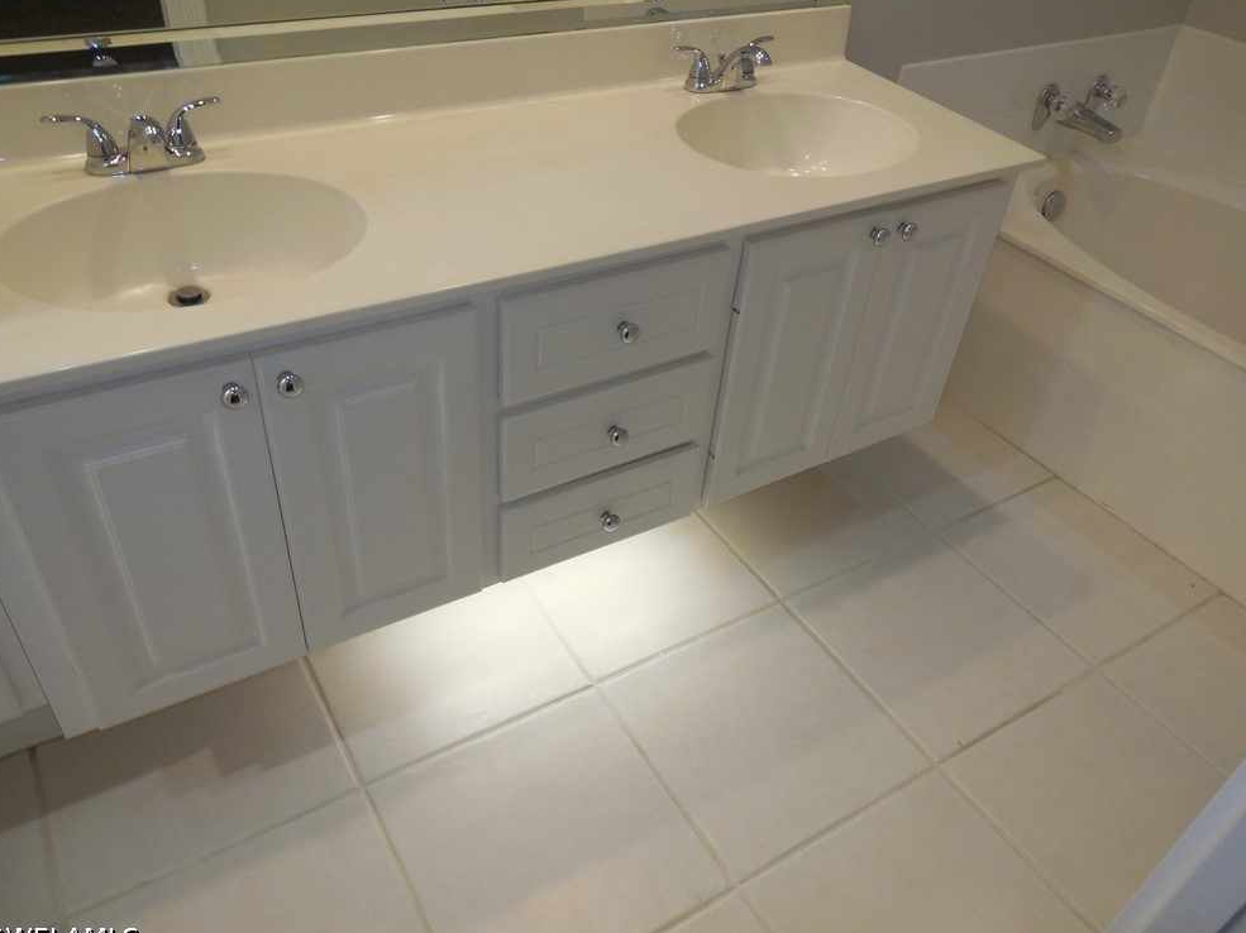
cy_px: 474
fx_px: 936
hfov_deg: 67.3
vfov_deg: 53.0
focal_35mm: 26
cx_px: 629
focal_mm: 4.5
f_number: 3.1
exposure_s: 1/30
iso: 125
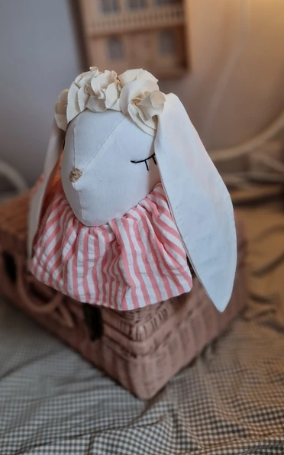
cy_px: 156
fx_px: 446
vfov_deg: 53.1
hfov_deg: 35.1
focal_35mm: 36
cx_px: 107
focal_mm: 5.4
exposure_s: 1/100
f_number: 1.8
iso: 200
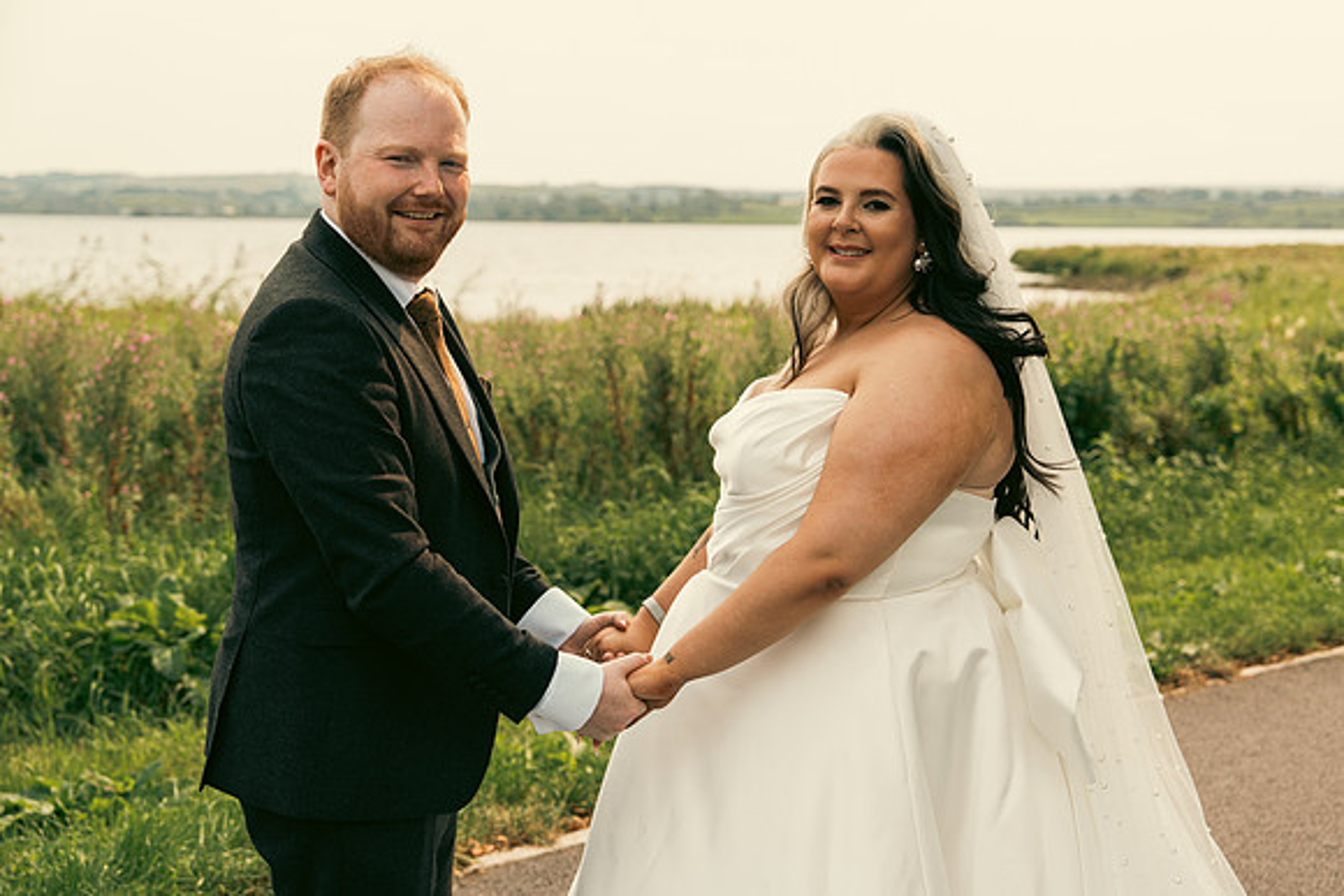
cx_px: 710
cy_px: 431
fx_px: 1775
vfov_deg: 28.4
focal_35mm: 48
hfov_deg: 41.5
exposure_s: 1/320
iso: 125
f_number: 3.5
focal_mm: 45
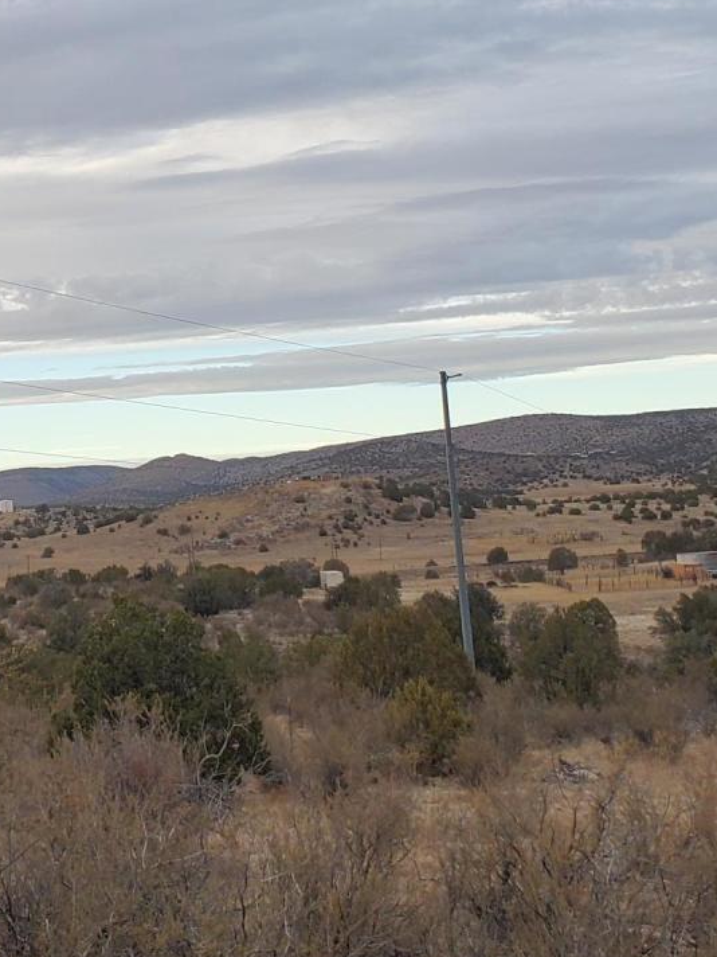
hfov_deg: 19.6
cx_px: 5
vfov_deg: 26.7
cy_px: 419
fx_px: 2016
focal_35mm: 73
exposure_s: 1/251
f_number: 2.4
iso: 50
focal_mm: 4.3
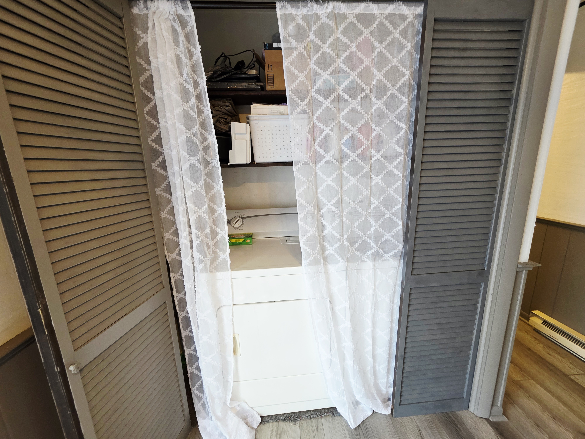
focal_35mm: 13
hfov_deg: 106.2
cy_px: 220
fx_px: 220
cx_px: 292
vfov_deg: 89.9
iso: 250
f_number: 1.9
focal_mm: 2.2
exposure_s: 1/60.2
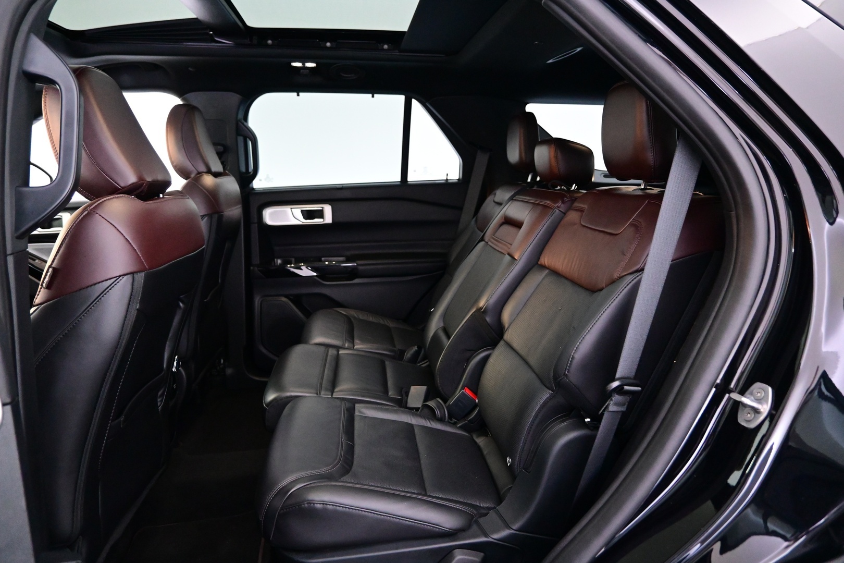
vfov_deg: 53.1
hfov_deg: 73.7
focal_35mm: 24
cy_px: 282
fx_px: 563
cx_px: 422
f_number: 3.5
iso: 5000
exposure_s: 1/25
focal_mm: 16
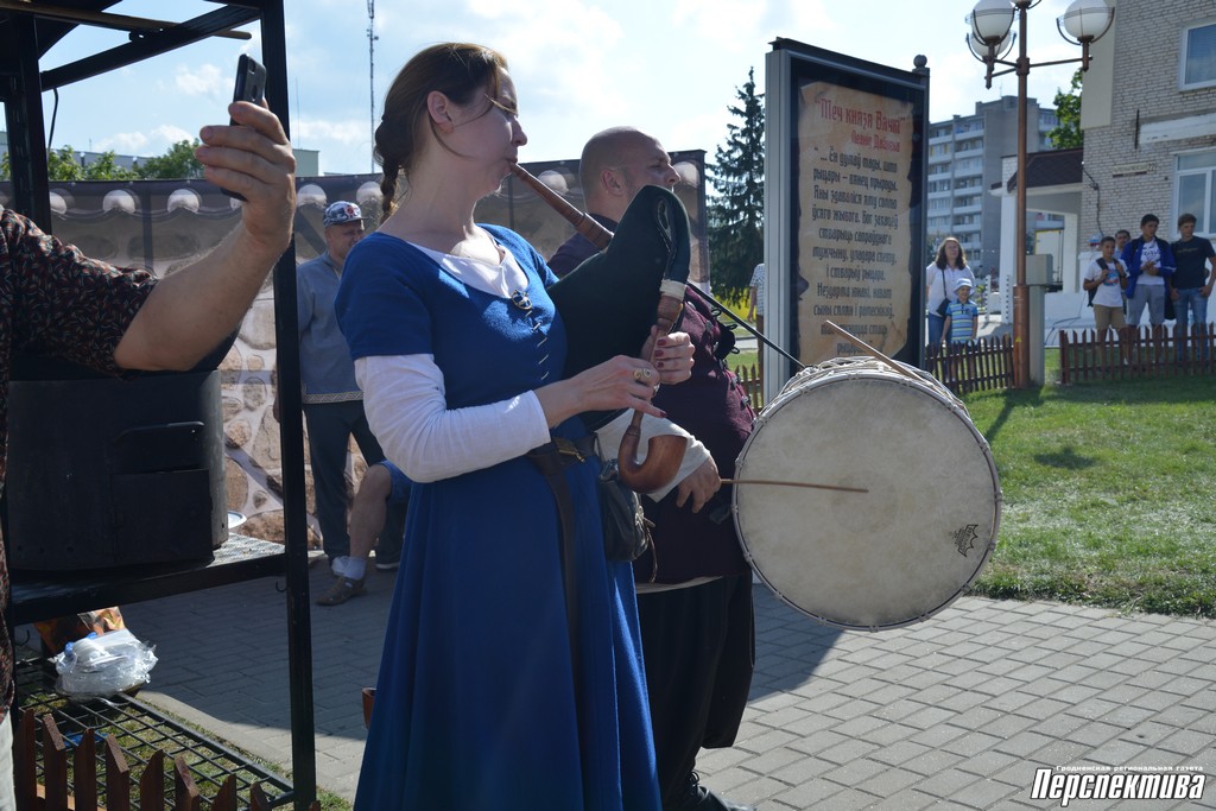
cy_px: 406
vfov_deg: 35.1
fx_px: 1284
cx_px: 608
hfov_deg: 50.7
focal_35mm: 38
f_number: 9
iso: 250
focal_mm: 38
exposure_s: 1/400
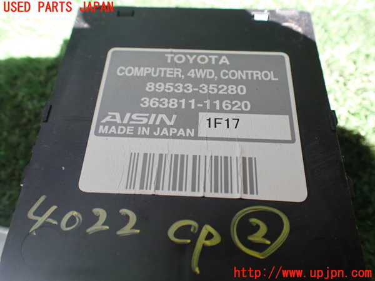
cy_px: 140
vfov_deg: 46.8
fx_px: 325
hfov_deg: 60.0
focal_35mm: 30
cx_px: 188
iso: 320
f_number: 2.3
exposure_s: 1/125
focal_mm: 5.4
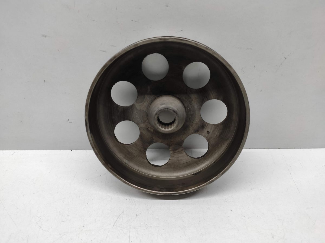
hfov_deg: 67.3
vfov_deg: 53.1
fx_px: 244
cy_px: 122
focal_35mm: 26
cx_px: 162
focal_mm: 4.77
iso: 204
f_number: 1.75
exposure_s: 1/100
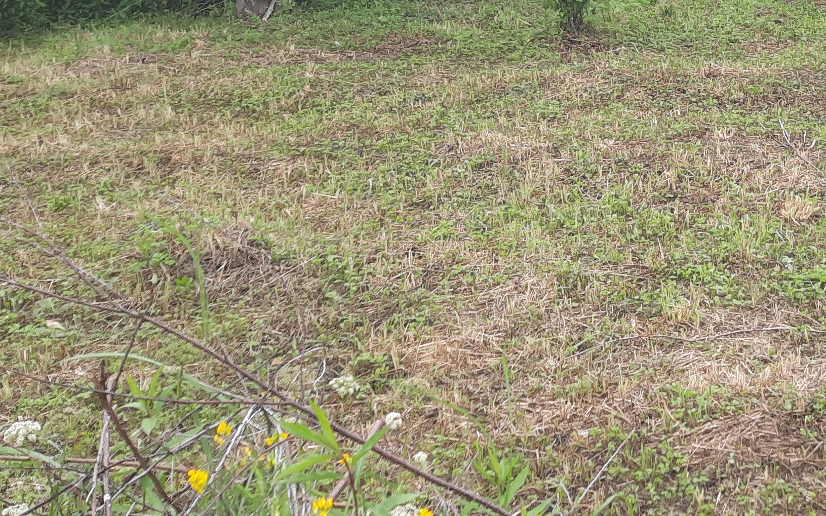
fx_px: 1463
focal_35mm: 65
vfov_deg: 19.4
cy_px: -9
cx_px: 793
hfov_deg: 29.8
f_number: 2
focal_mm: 4.6
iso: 30
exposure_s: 1/167
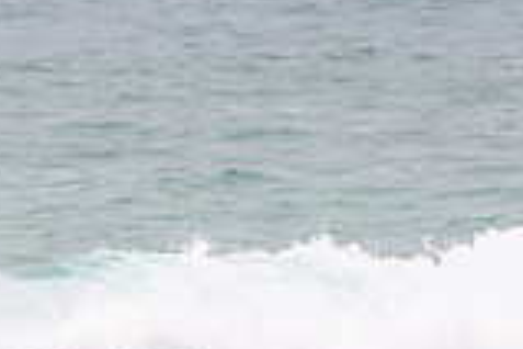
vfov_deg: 0.7
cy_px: 304
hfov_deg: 1.0
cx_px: -181
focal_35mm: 2008
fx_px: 29169
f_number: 5.6
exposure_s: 1/2000
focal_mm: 400
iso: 220
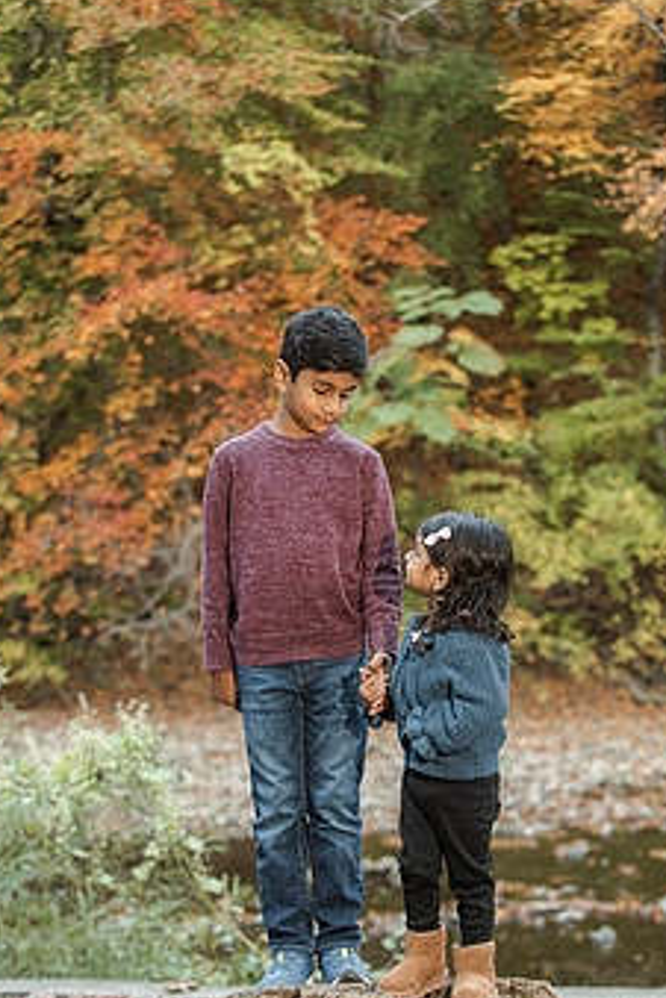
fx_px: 2581
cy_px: 574
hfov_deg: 14.7
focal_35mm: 93
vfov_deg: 21.9
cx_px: 398
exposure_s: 1/125
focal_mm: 70
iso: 640
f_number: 4
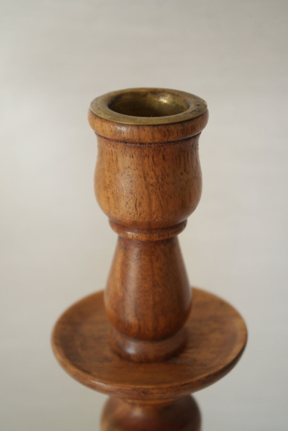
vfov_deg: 29.2
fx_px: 828
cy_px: 216
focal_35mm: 69
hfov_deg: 19.7
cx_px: 144
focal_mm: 45
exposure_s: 1/30
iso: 800
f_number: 9
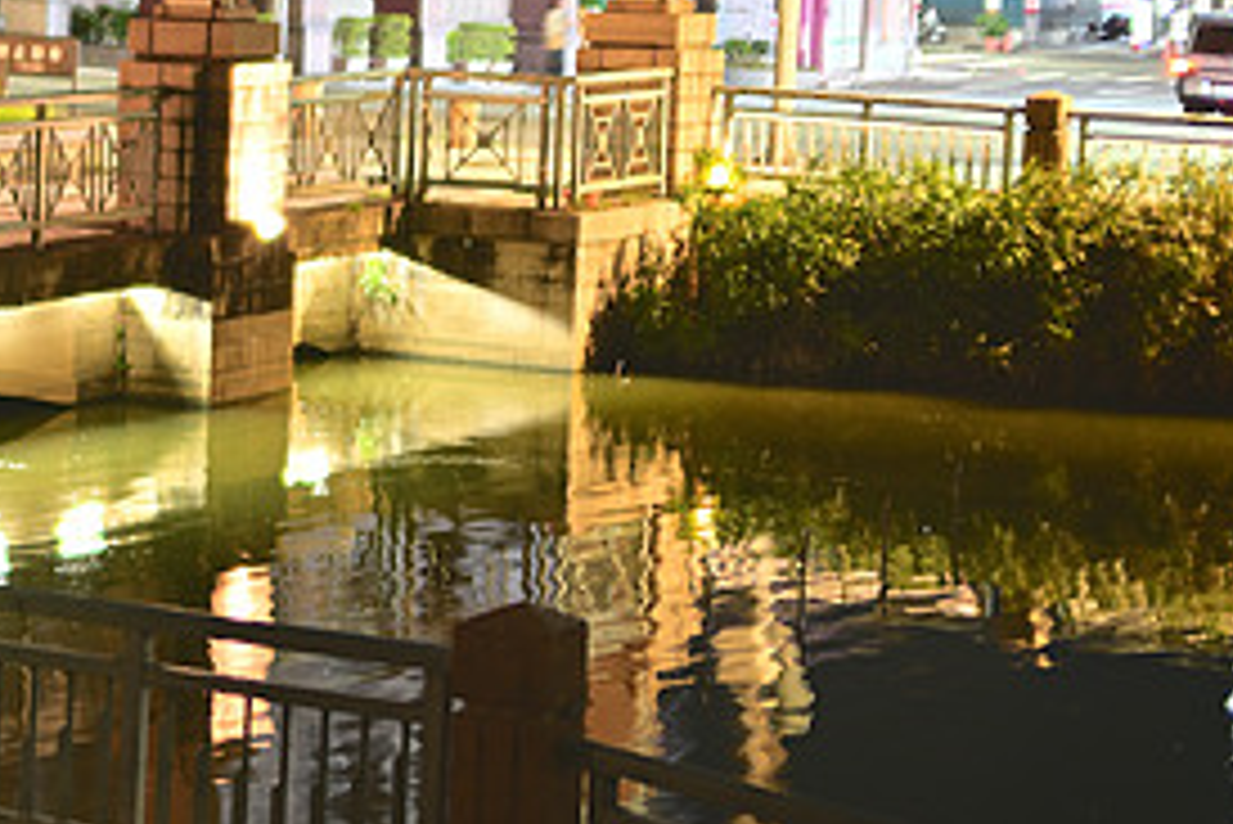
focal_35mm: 128
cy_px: 167
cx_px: -477
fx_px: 4386
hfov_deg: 15.1
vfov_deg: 10.7
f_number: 0.95
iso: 160
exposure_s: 1/4
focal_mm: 45
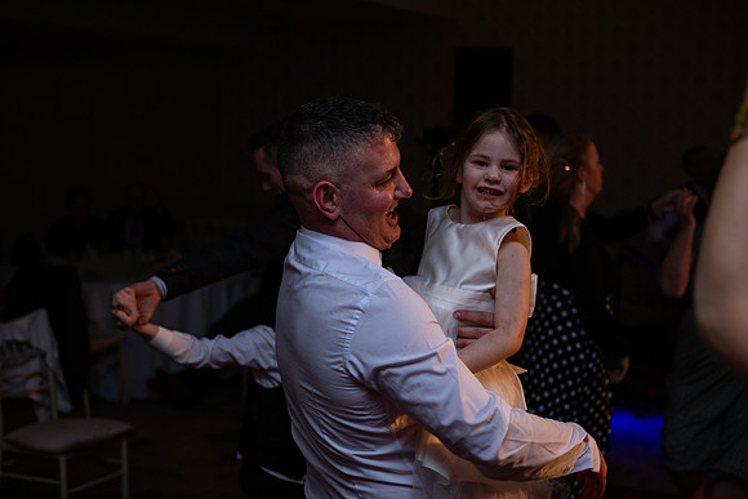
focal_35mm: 55
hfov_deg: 36.2
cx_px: 374
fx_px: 1143
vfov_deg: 24.6
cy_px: 250
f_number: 3.5
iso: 1000
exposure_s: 1/160
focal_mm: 55
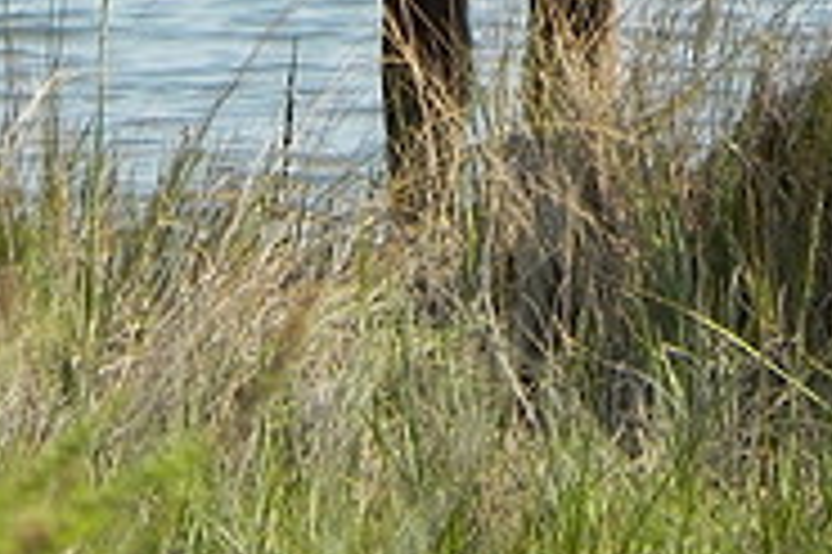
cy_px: -200
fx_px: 28447
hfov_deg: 1.7
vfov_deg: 1.1
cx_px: 418
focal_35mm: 1232
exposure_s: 1/1000
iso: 200
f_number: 5
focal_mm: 67.2
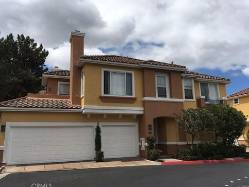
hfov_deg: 59.9
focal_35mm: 30
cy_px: 93
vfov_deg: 46.9
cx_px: 123
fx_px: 216
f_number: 2.2
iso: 25
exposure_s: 1/2849
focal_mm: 4.15
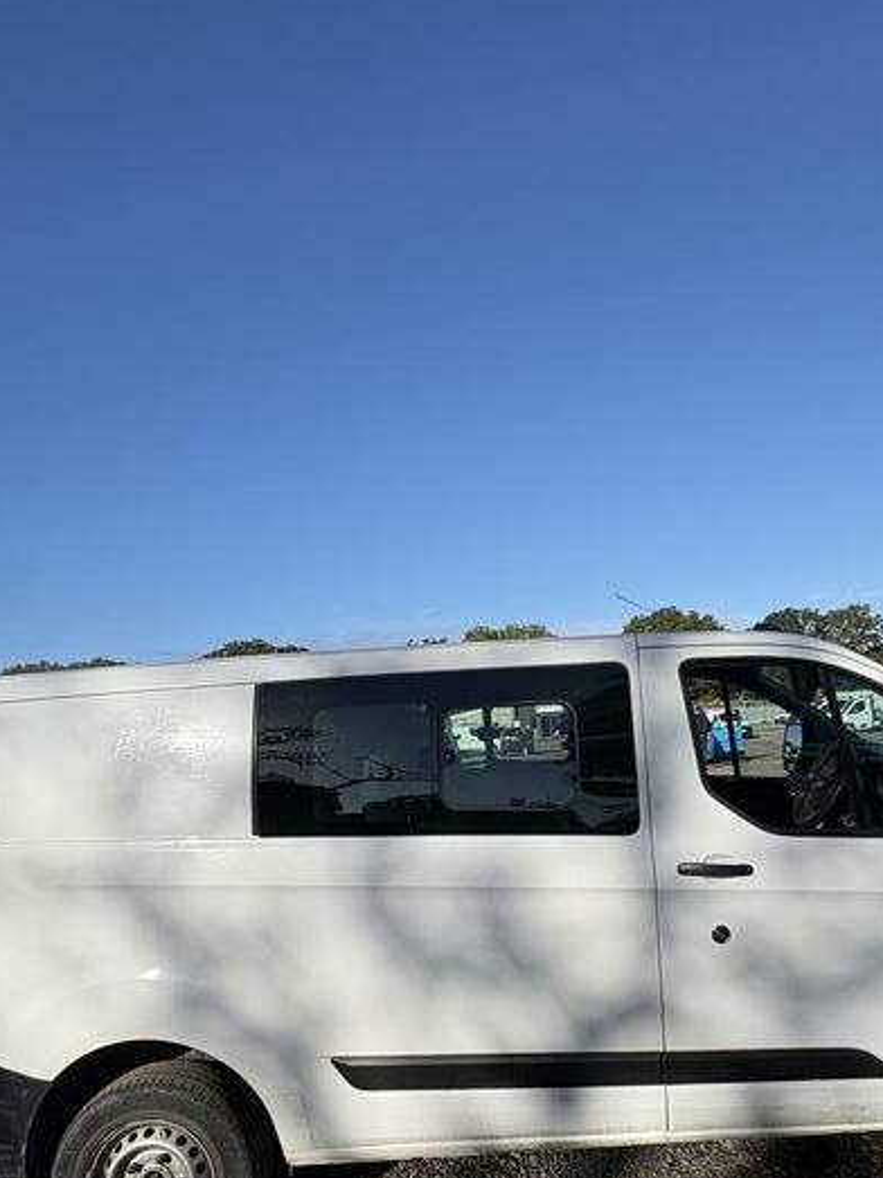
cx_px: 568
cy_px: 707
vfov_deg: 70.9
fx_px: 817
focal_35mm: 24
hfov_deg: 55.9
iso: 50
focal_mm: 2.22
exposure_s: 1/2674
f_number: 2.2
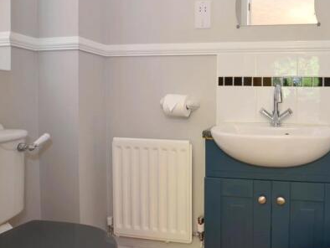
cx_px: 260
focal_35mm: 24
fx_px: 229
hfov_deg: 65.6
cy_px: 105
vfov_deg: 56.6
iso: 400
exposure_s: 1/4
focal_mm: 10
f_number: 11
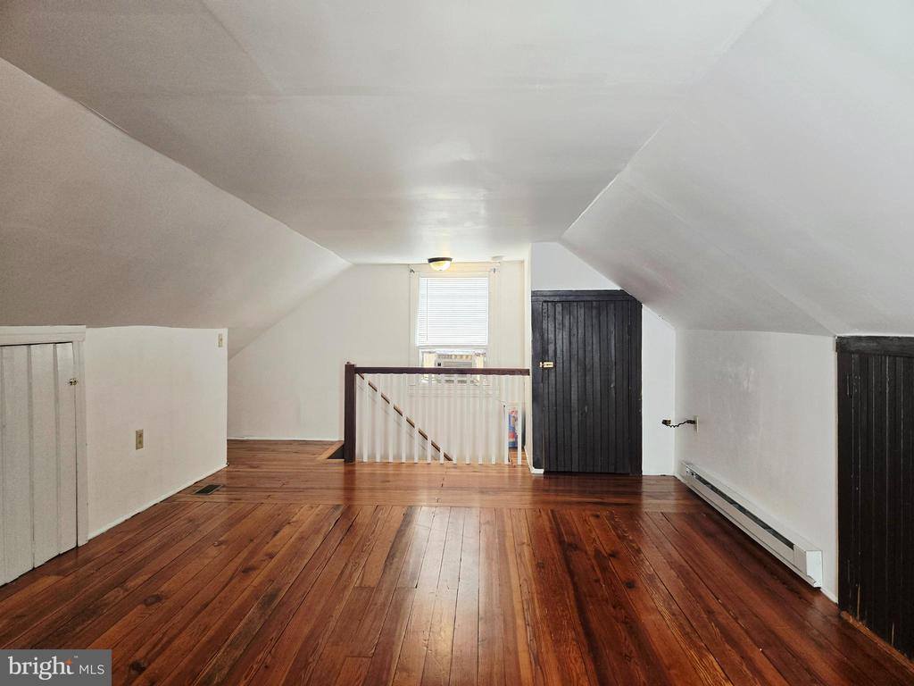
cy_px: 343
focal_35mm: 23
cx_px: 457
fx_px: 607
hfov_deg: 73.9
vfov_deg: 58.9
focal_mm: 5.4
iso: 160
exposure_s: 1/120
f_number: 1.8
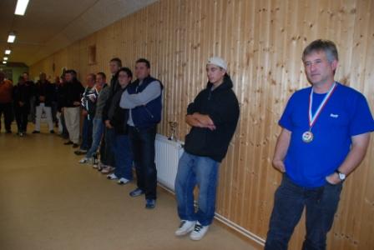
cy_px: 125
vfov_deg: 48.1
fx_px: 281
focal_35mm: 27
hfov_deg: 67.3
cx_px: 187
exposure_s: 1/60
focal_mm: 18
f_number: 4
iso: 400
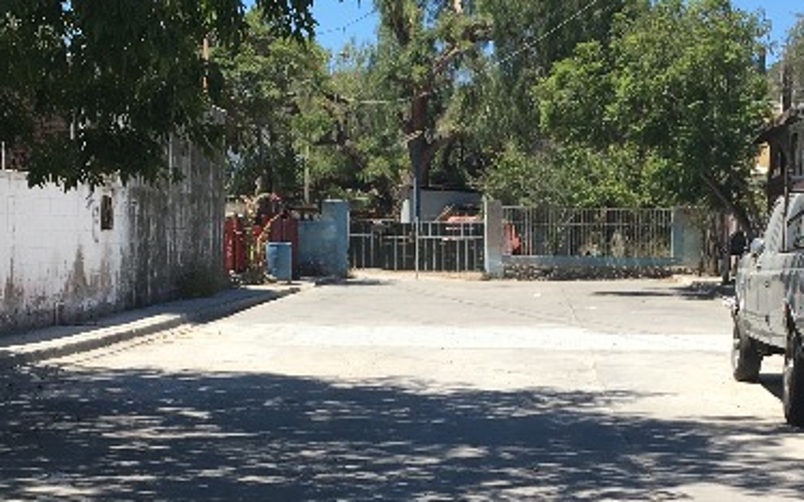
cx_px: 476
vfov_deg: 15.3
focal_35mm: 84
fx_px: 1840
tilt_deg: -2.2
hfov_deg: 24.6
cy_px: 455
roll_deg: -0.7
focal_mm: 4.15
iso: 25
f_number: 2.2
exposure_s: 1/962
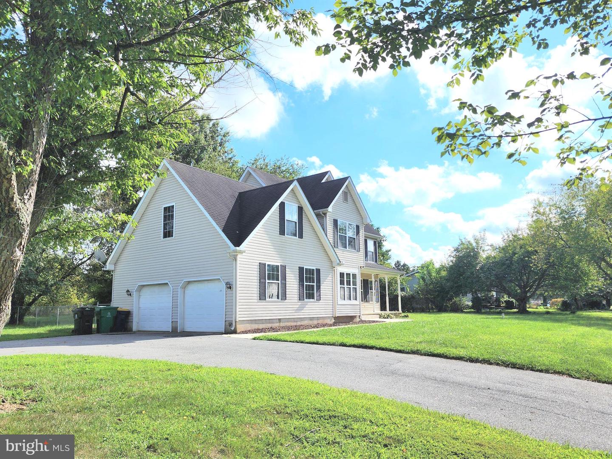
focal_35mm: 23
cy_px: 230
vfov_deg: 58.9
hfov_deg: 73.9
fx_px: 406
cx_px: 306
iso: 12
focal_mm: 6.4
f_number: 1.8
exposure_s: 1/2094
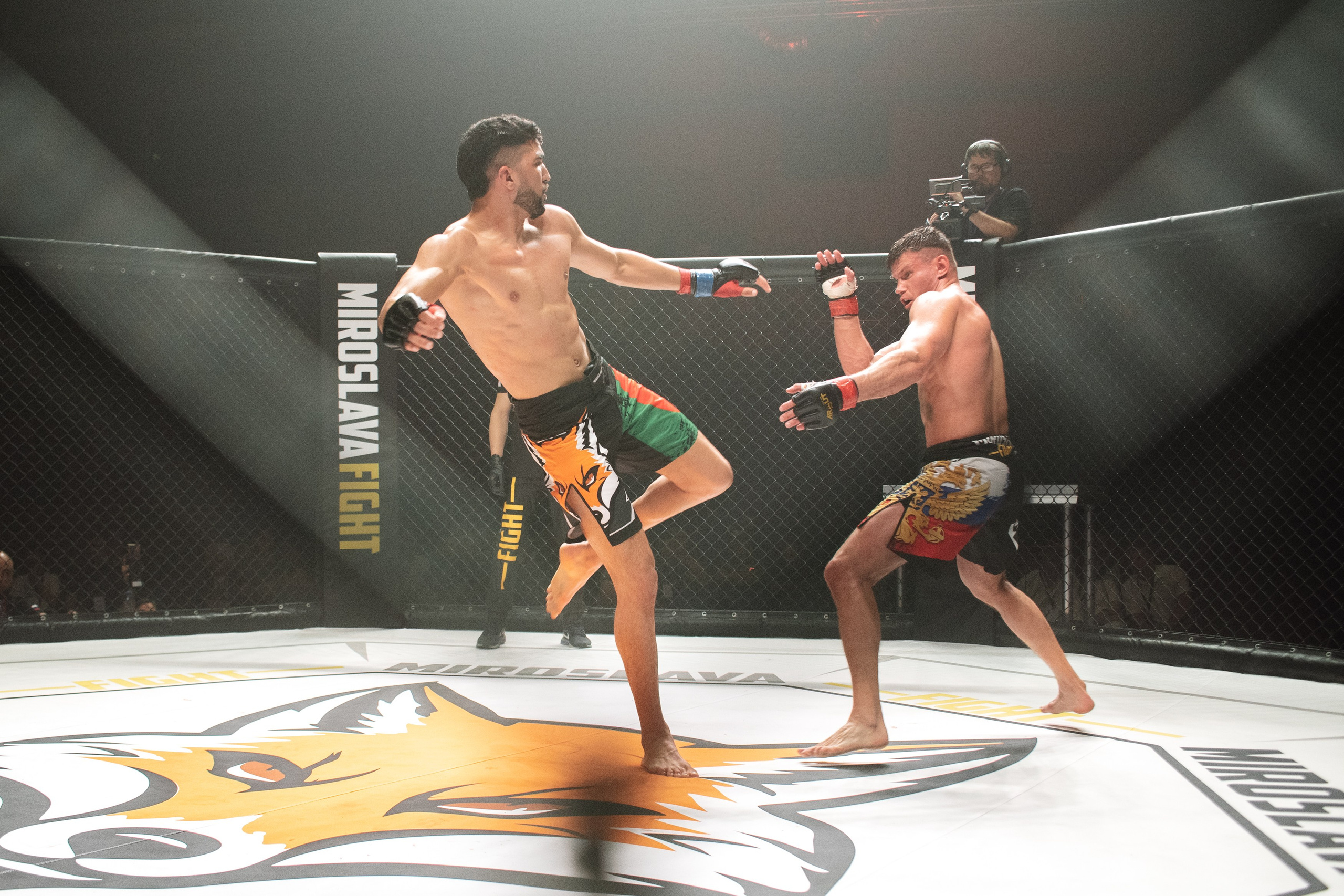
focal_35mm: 44
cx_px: 571
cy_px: 448
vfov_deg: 30.6
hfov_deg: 44.5
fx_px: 1636
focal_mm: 38
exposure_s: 1/800
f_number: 4
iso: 2000
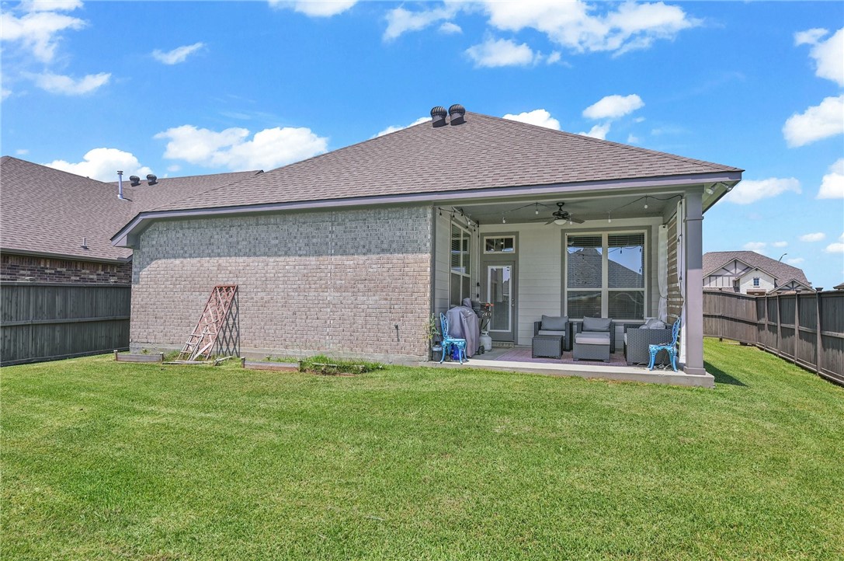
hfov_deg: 82.6
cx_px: 422
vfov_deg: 60.6
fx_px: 480
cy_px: 280
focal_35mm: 20
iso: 200
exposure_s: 1/640
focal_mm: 20.5
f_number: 8
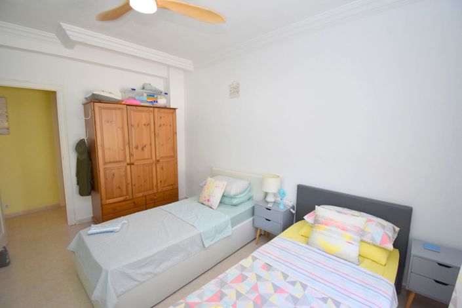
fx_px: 192
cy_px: 154
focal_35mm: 15
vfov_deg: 77.3
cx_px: 231
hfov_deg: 100.4
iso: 800
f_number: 4.5
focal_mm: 10
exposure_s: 1/125
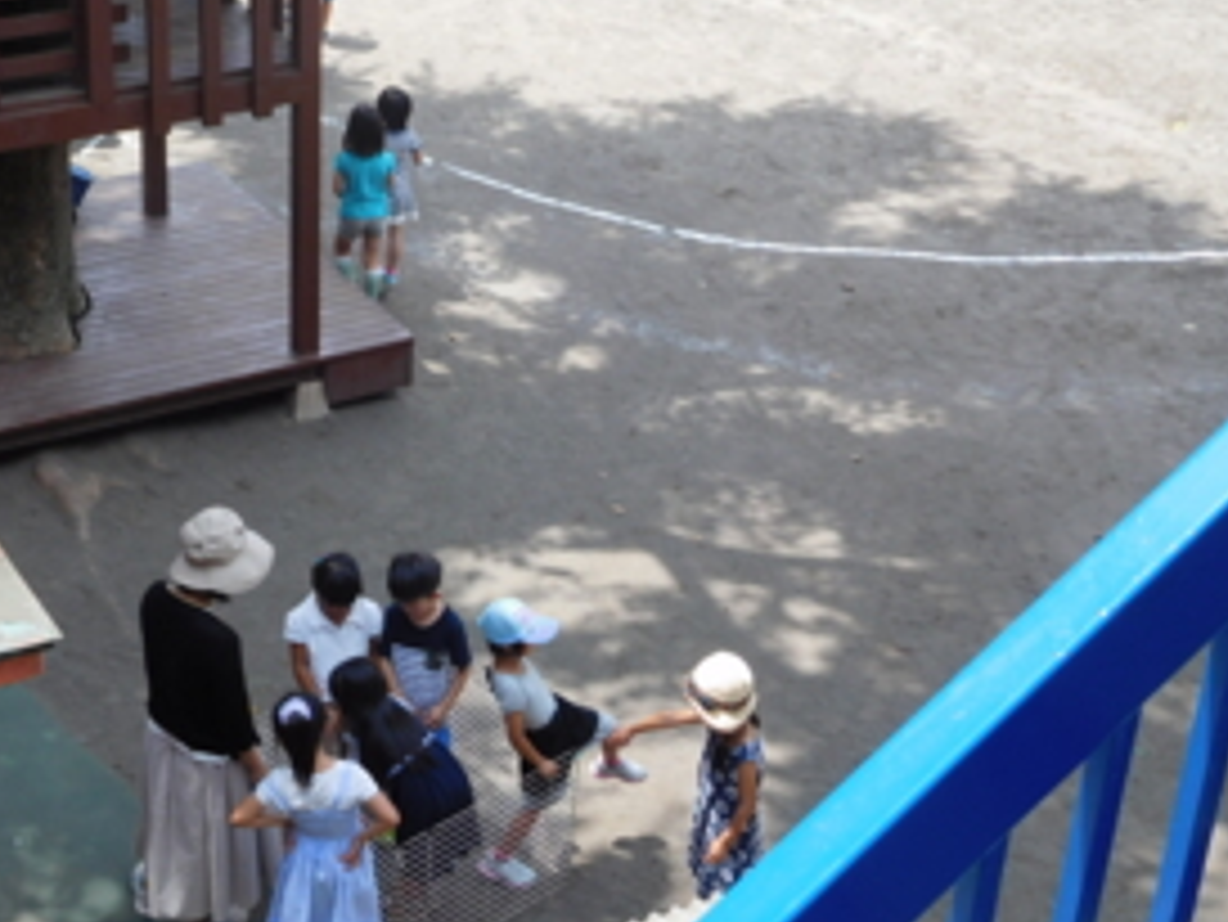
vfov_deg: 22.2
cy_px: 315
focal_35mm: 66
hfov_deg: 29.2
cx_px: 405
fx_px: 2342
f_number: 4
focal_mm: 8
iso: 125
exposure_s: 1/400
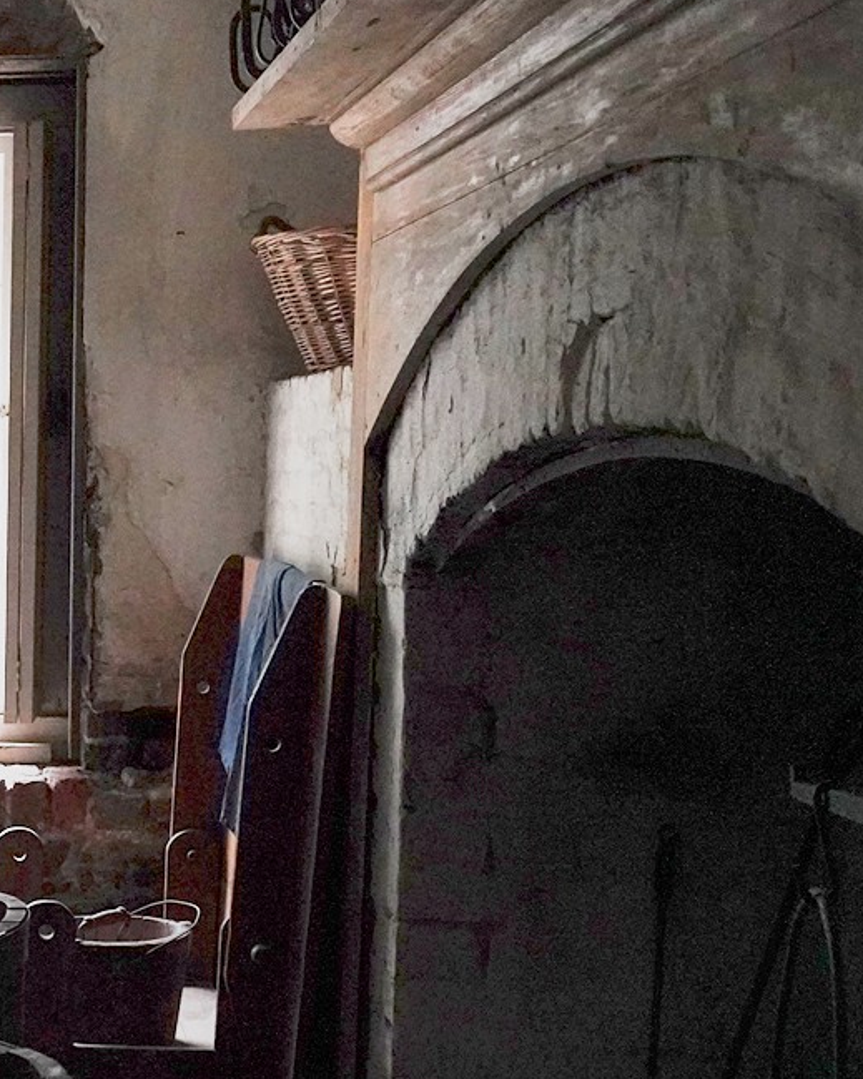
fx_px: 2587
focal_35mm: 81
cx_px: -454
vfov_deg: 23.1
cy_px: 901
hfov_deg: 17.0
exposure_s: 1/100
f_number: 4
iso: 8000
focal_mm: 28
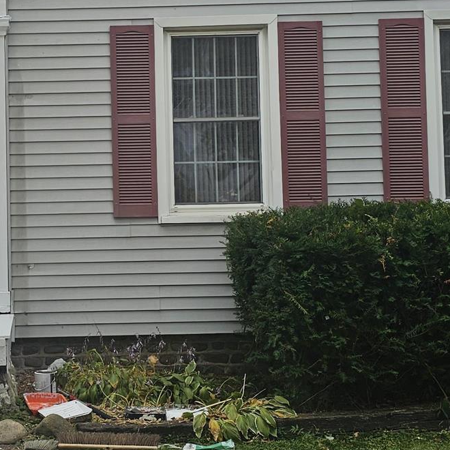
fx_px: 1044
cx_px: 83
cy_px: 155
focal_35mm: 71
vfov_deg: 24.2
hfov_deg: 23.9
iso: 12
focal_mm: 6.3
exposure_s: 1/568
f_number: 1.7
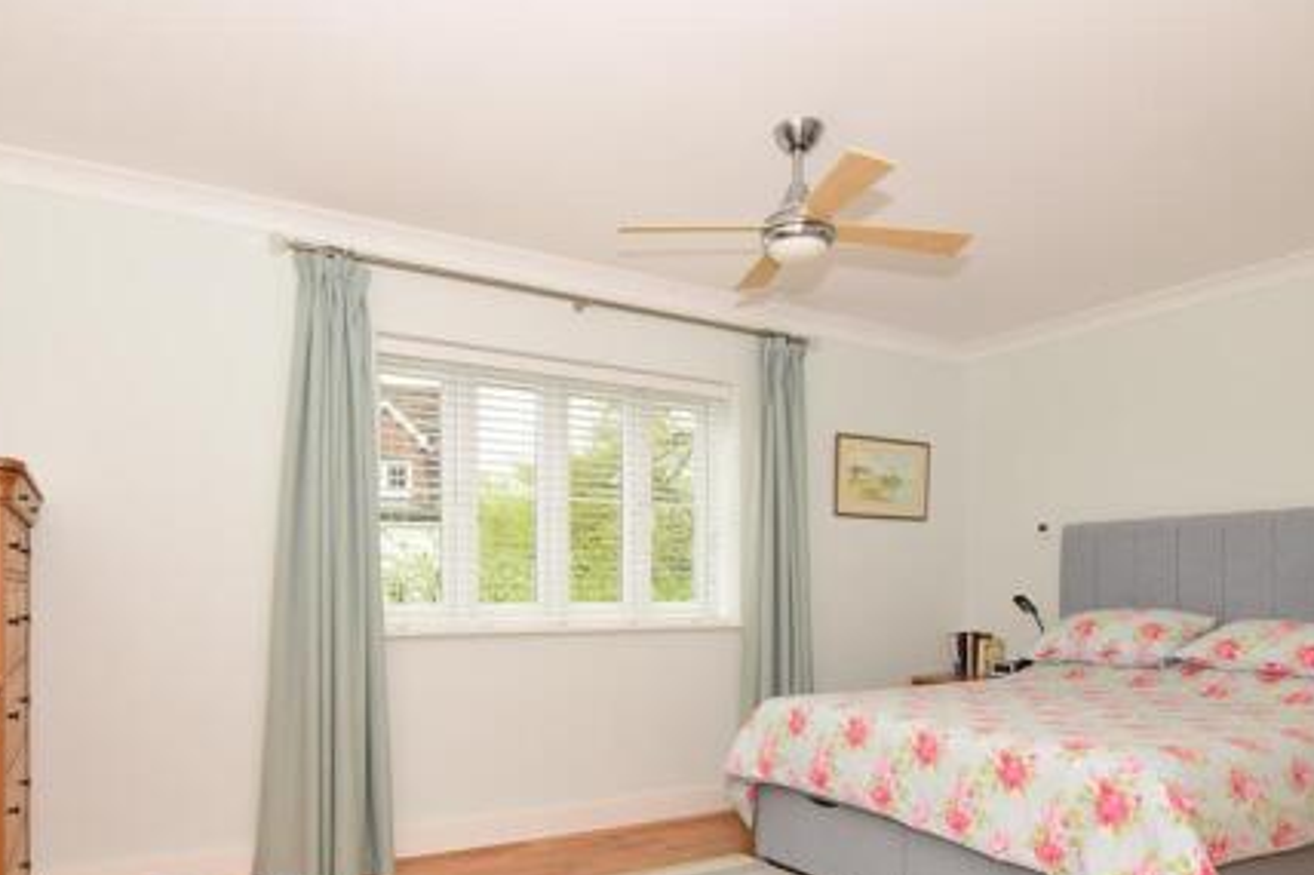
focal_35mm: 23
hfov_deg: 76.0
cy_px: 585
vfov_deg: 53.9
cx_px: 617
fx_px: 839
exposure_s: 1/60
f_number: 7.1
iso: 400
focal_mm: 10
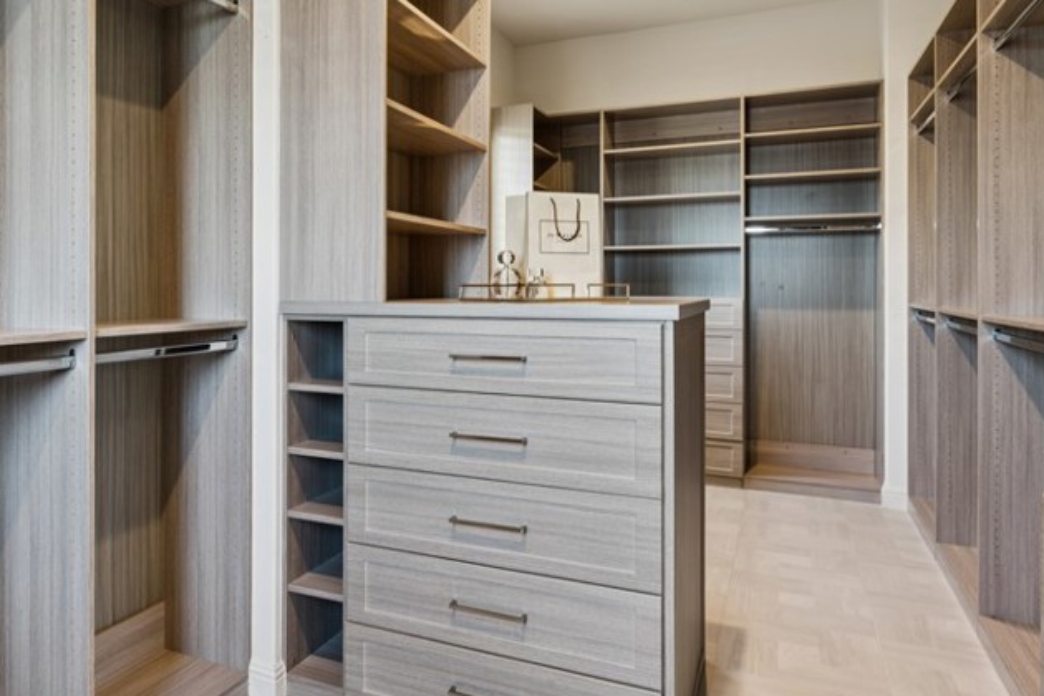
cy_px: 300
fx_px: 773
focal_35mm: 27
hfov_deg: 66.9
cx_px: 383
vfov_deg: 48.3
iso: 100
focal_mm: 16.4
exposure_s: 2
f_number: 13
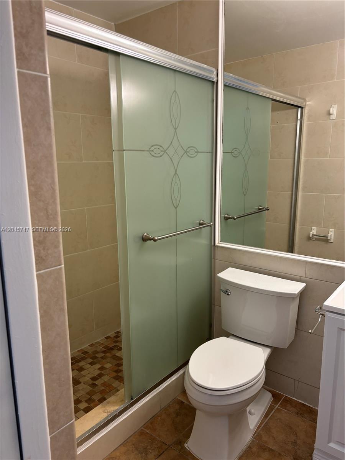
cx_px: 172
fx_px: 346
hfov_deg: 53.1
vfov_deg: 67.3
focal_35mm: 26
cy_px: 230
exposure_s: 1/60
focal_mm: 5.96
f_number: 1.6
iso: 125
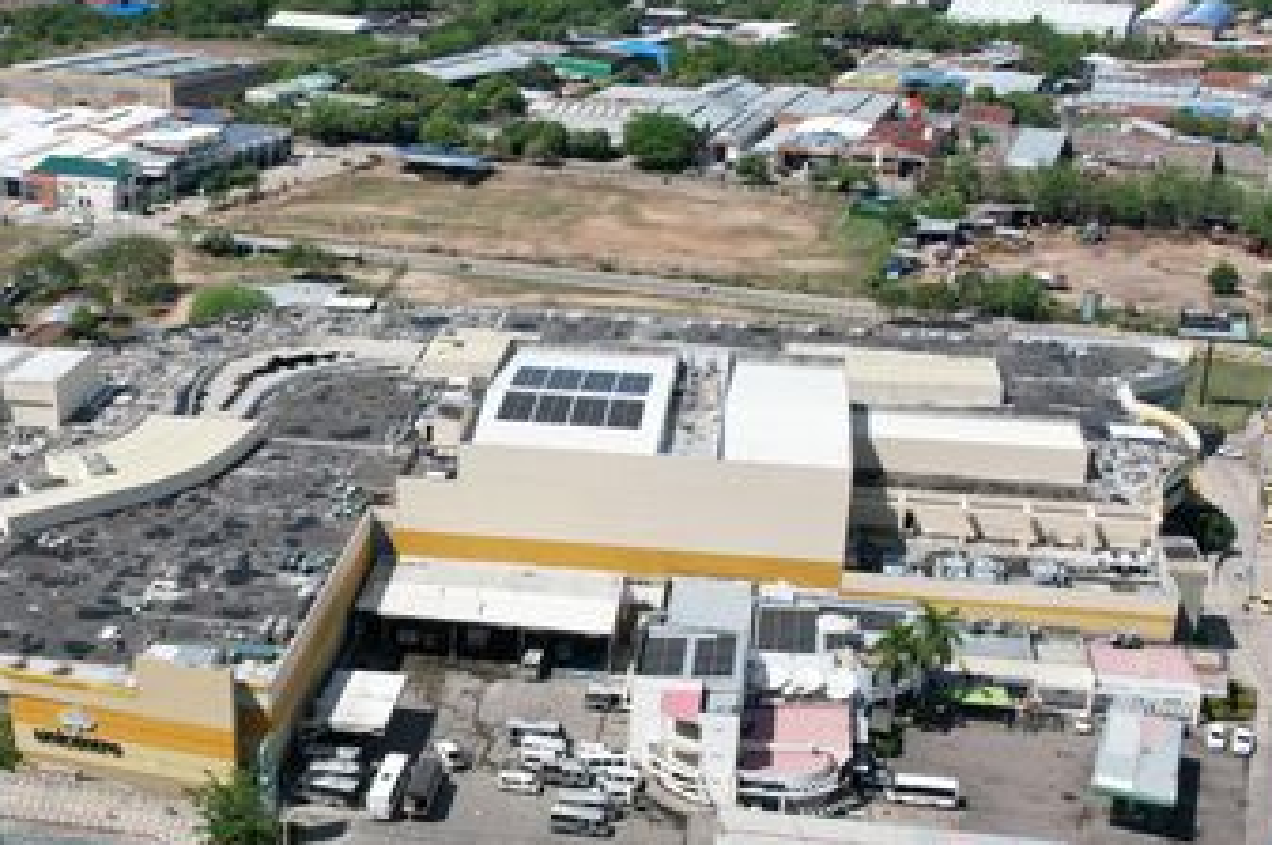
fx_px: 1730
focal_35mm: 49
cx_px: 381
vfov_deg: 27.4
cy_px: 494
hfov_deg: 39.7
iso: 140
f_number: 2.8
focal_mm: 8.38
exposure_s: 1/3000
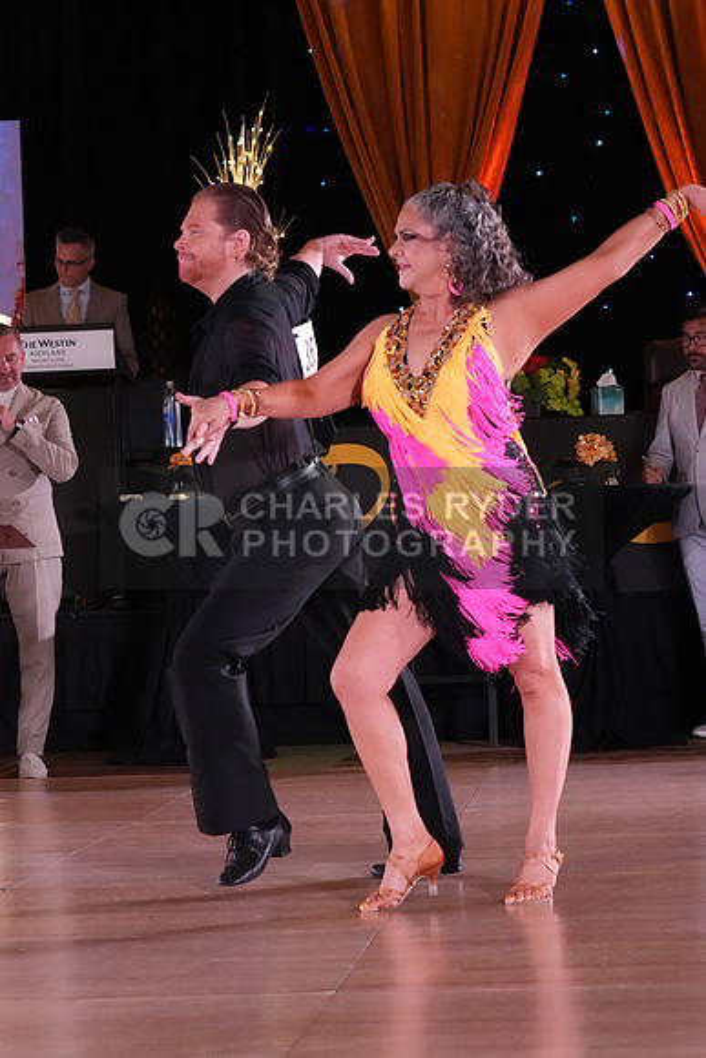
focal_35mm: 105
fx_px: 3087
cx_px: 353
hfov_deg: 13.0
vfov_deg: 19.5
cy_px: 529
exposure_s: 1/400
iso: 8000
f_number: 5.6
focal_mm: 70
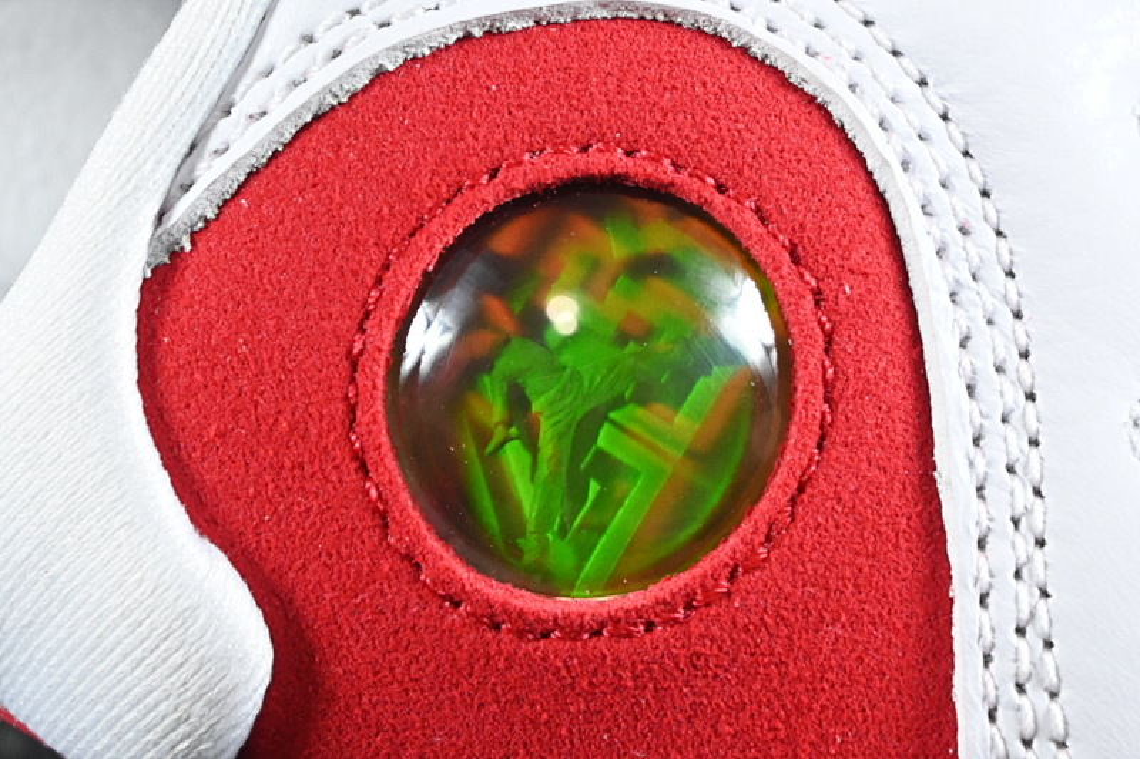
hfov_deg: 27.0
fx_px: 2374
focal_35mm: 75
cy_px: 380
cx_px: 570
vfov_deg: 18.2
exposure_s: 1/125
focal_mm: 50
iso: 1600
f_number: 6.3
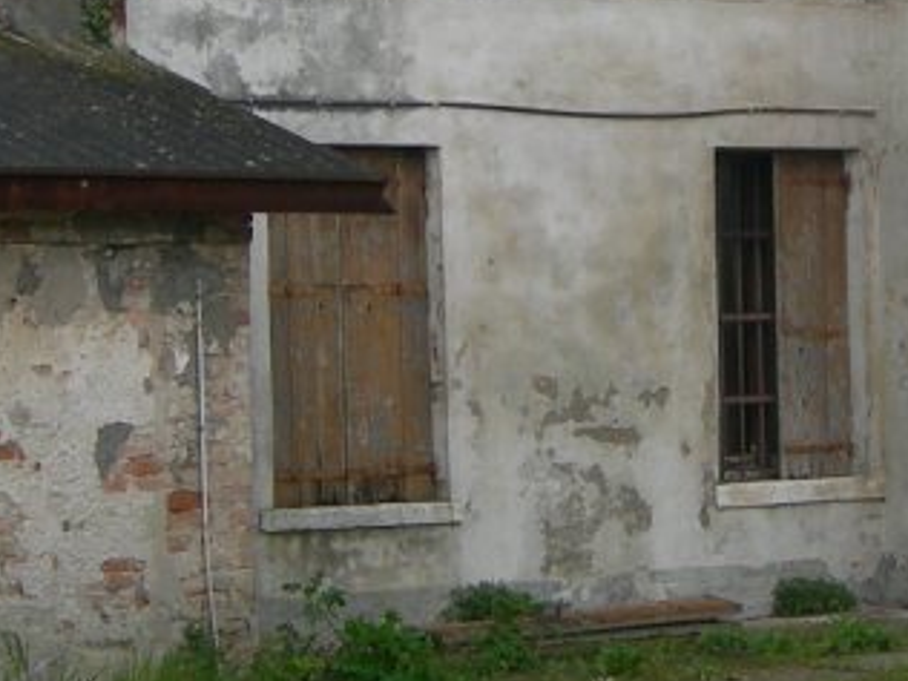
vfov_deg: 12.0
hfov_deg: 15.9
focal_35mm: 123
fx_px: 3226
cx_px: 747
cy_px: 49
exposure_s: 1/120
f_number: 2.8
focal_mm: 7.8
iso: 50
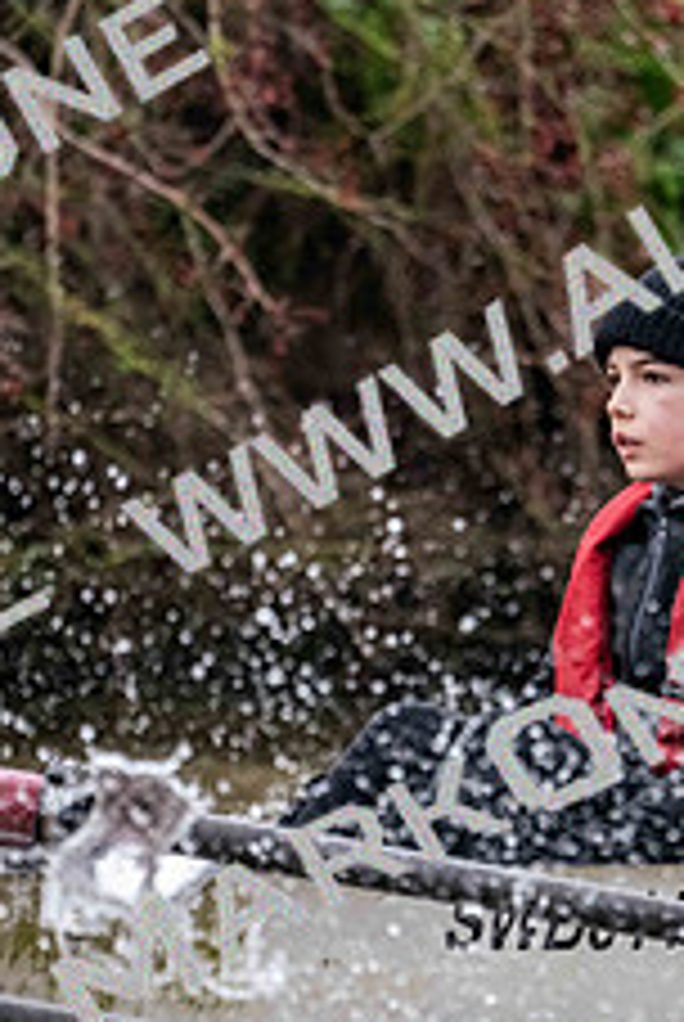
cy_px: 588
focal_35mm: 1021
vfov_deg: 2.0
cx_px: 680
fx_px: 29008
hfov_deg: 1.4
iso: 4000
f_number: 4.5
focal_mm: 400
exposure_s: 1/1600
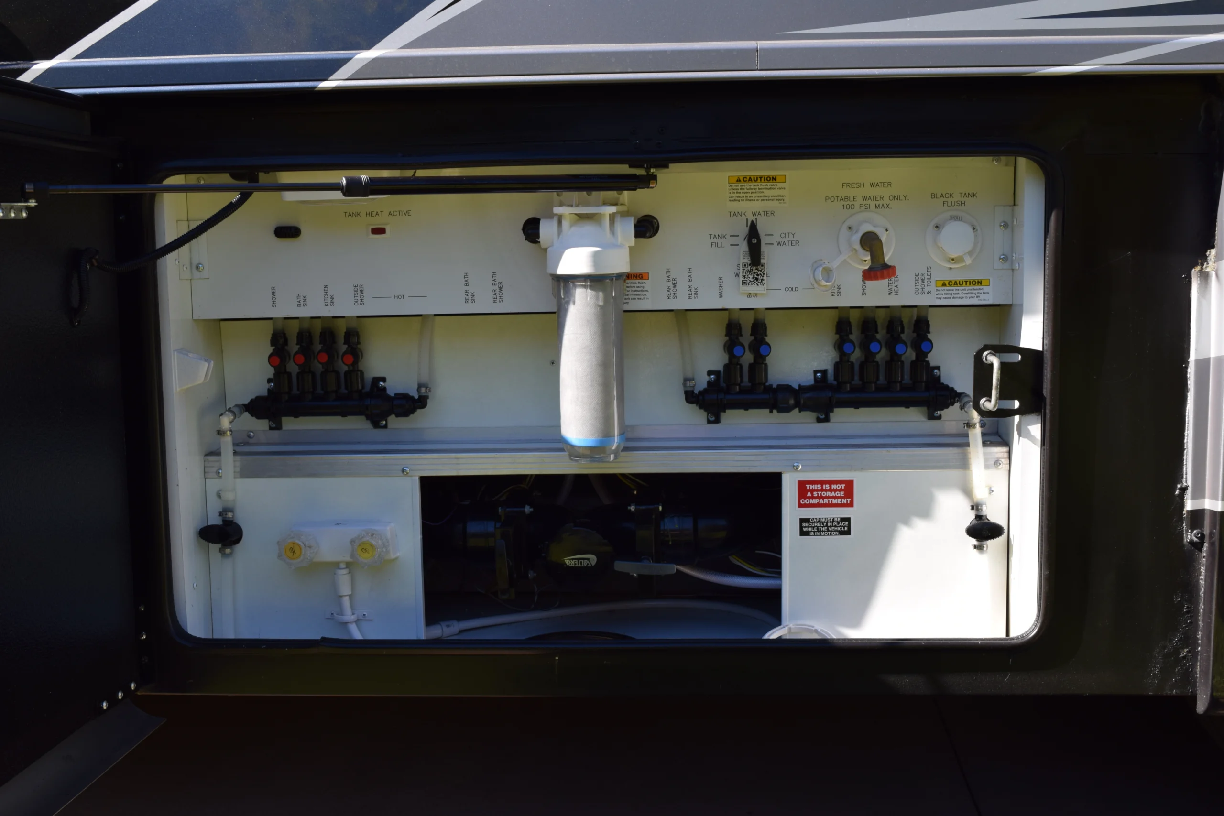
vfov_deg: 33.0
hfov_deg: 47.9
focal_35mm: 40
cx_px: 612
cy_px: 408
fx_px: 1377
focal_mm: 27
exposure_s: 1/250
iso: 200
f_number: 8
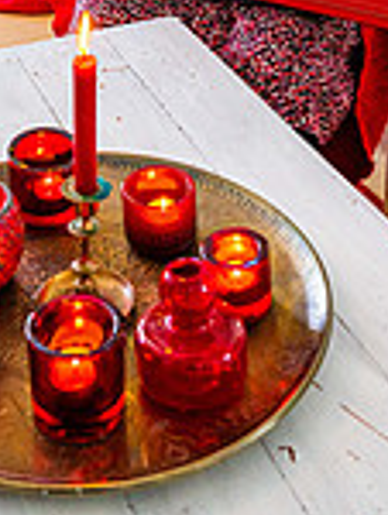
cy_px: -237
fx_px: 1073
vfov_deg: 22.6
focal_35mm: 72
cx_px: 96
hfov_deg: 20.3
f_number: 5.6
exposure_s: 1/100
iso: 1250
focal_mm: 25
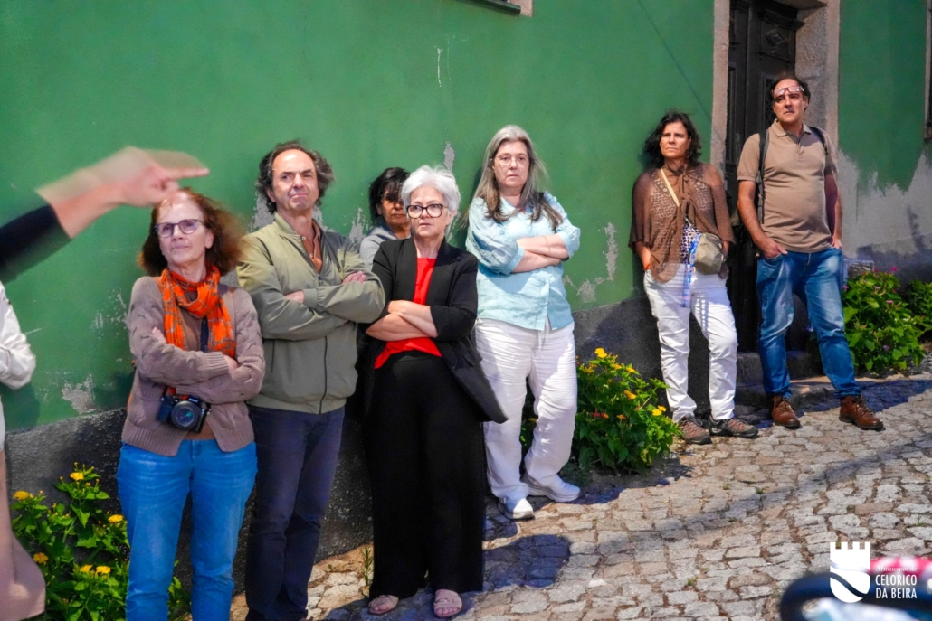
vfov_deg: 29.3
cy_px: 310
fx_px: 1191
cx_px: 466
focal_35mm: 46
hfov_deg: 42.7
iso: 12800
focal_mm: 46
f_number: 4
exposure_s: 1/13
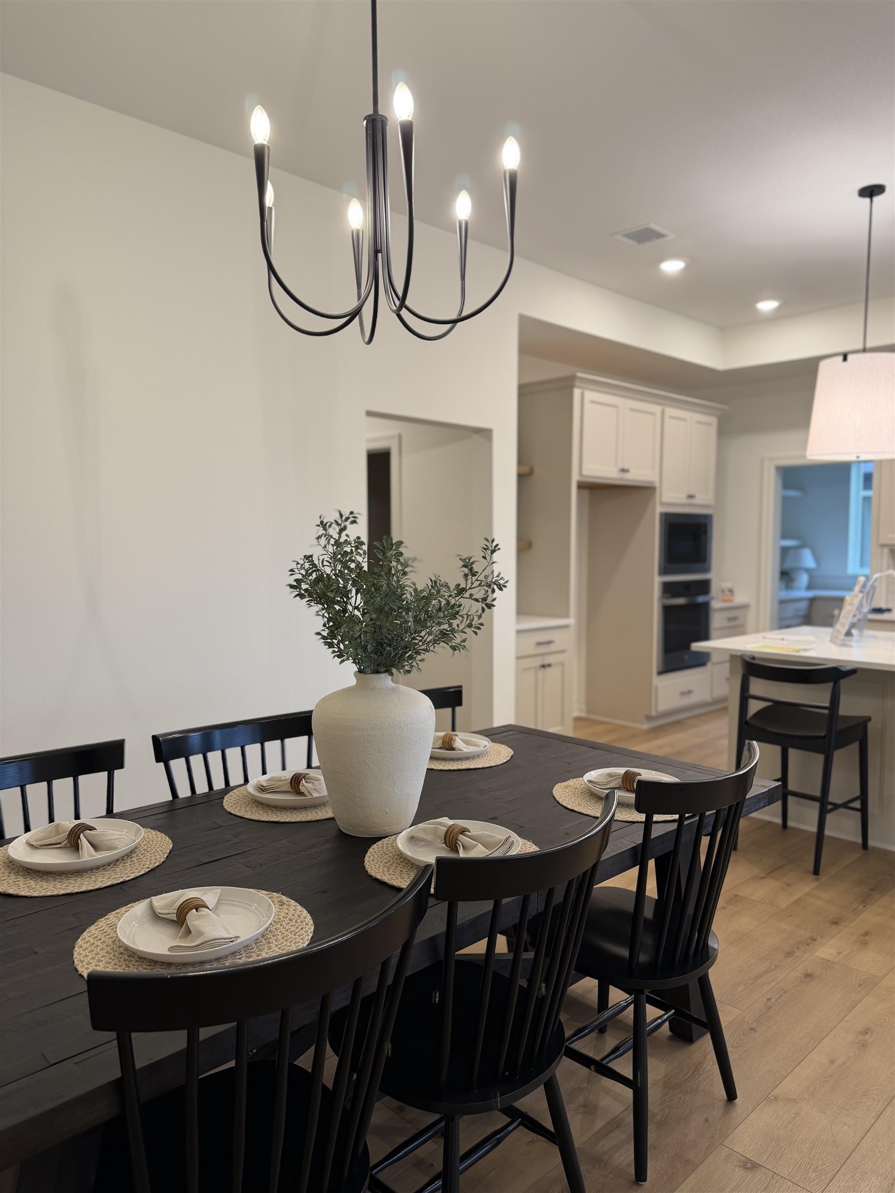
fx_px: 827
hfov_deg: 56.8
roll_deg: +0.3
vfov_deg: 71.6
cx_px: 448
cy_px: 596
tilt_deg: -4.0
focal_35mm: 24
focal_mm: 6.76
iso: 125
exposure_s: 1/60
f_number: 1.78
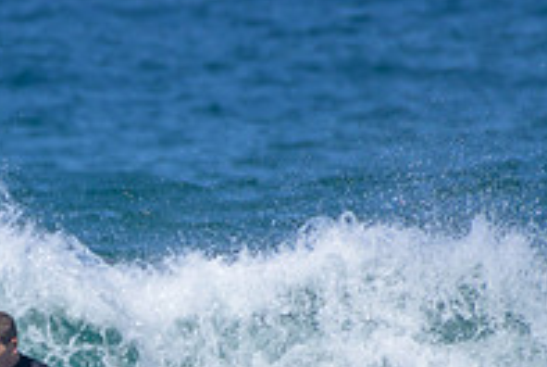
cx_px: -125
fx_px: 44753
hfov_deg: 0.7
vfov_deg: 0.5
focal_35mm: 2941
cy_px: 494
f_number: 11
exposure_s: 1/2000
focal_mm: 1000
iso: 800
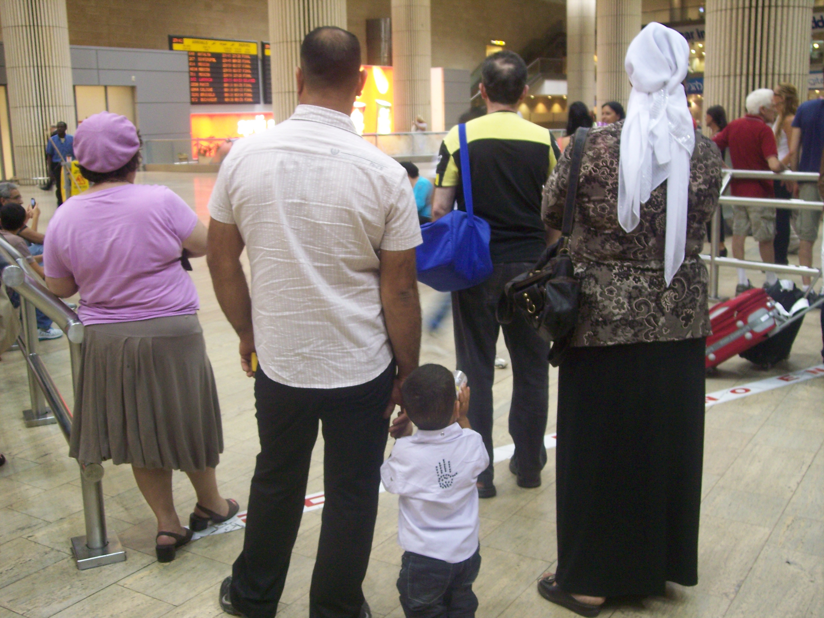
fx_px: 928
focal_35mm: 39
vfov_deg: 36.8
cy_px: 309
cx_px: 412
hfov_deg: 47.9
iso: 200
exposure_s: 1/8
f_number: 3.4
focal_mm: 8
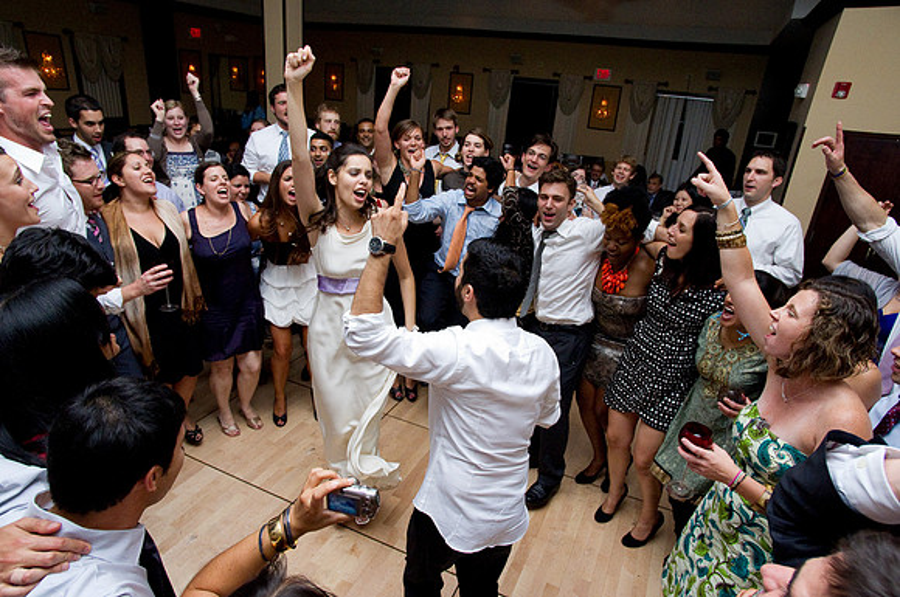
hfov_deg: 81.3
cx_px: 450
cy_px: 298
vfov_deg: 59.3
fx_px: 524
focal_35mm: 21
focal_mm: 14
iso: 2500
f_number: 6.3
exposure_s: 1/160
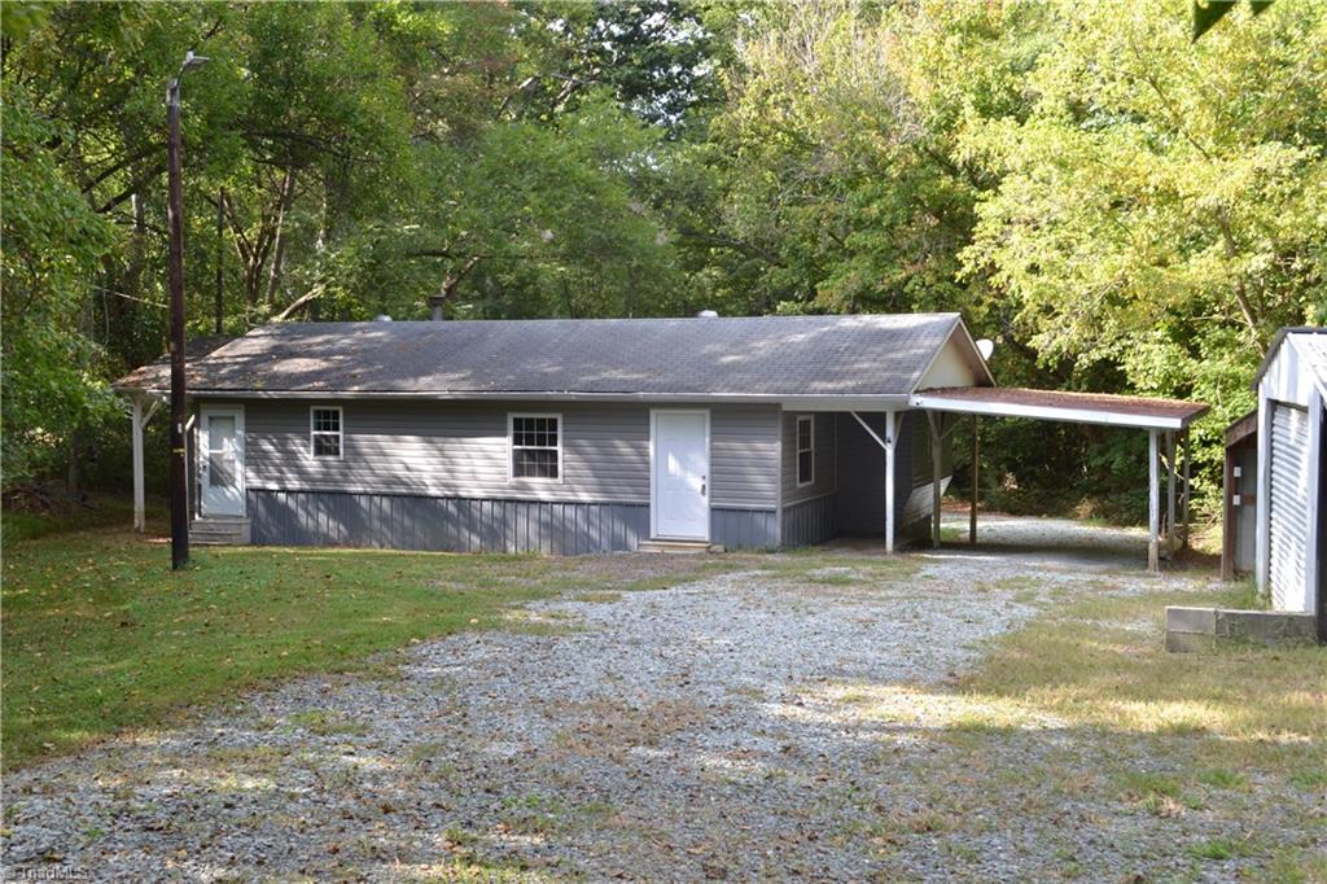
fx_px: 1437
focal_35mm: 39
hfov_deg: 49.6
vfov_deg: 34.2
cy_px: 442
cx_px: 664
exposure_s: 1/100
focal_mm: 26
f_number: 8
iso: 400
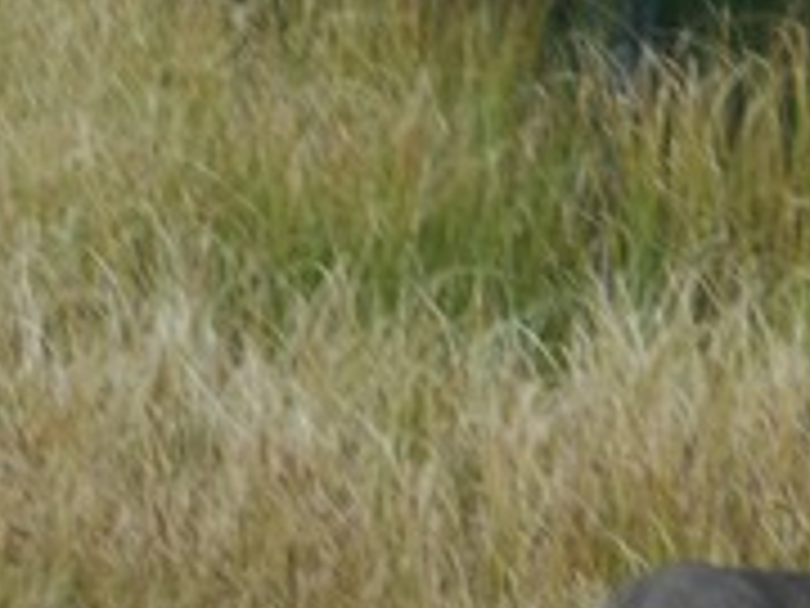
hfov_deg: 5.3
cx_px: 621
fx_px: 8728
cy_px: 439
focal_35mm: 373
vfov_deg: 4.0
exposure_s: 1/60
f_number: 6.1
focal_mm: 23.9
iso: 125
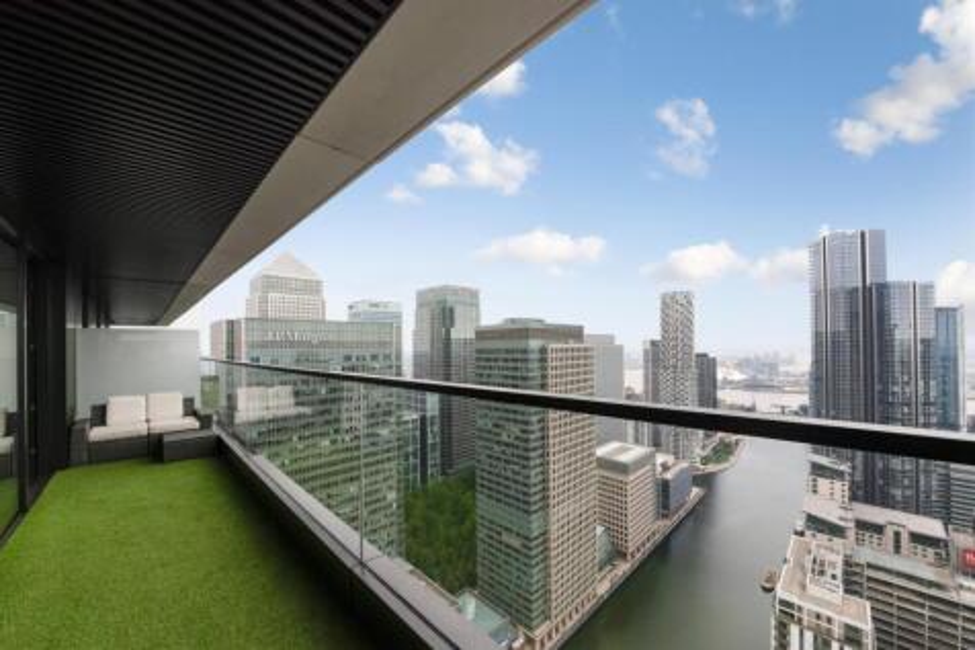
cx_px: 488
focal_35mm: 13
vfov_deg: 85.4
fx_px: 352
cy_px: 325
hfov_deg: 108.3
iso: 400
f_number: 16
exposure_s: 1/200
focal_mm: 13
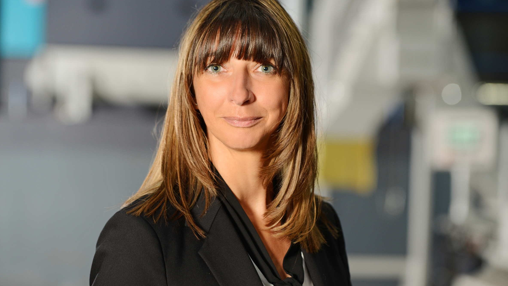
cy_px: 128
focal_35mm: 126
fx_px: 1697
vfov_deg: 9.6
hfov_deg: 17.0
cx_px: 254
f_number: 4
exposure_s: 1/160
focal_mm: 120
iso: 400
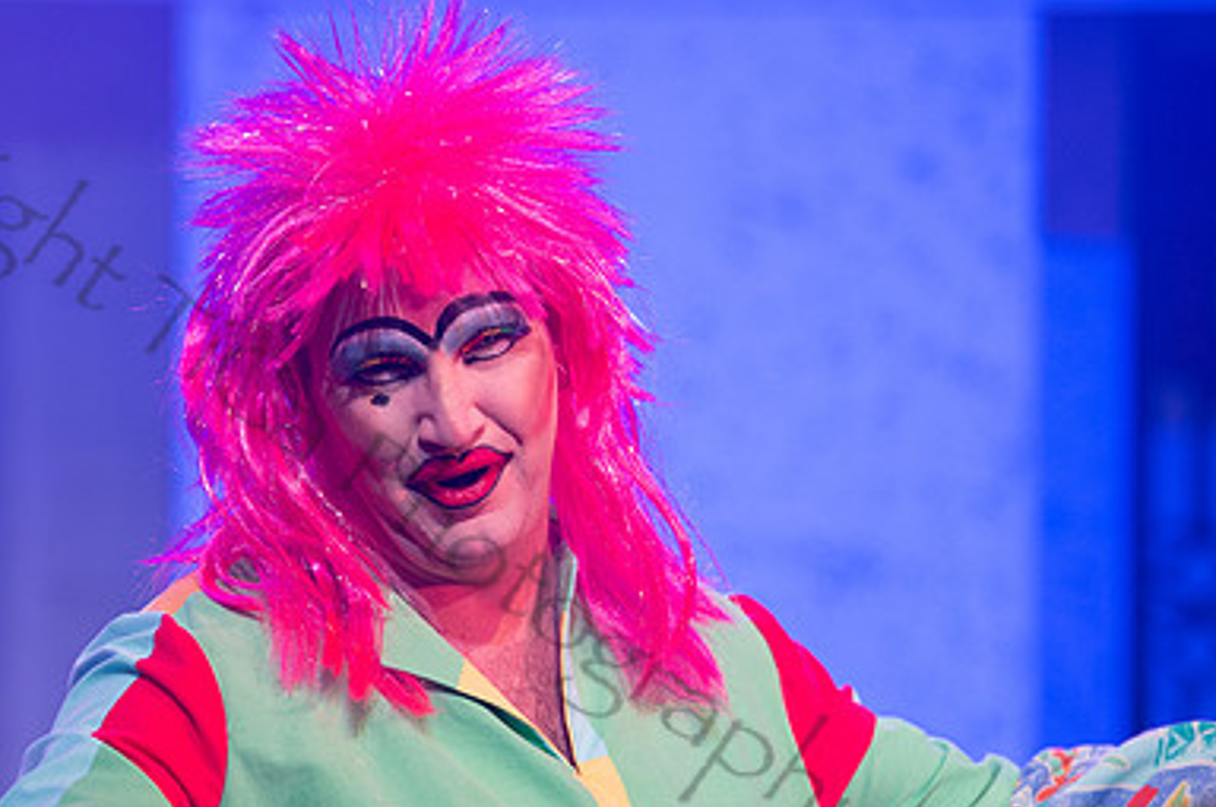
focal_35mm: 204
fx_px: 6882
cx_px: 332
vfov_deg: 6.7
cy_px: 443
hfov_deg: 10.1
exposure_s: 1/400
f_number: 2.8
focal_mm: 135
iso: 1000
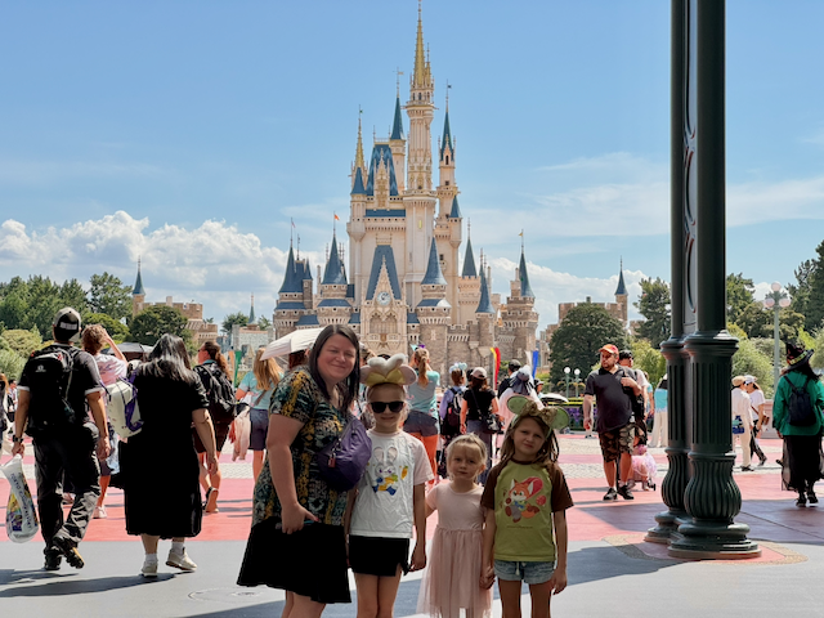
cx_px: 412
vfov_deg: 19.1
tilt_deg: +2.8
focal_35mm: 77
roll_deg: -0.1
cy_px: 309
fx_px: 1833
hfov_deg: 25.3
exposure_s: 1/834
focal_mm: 9
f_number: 2.8
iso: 25
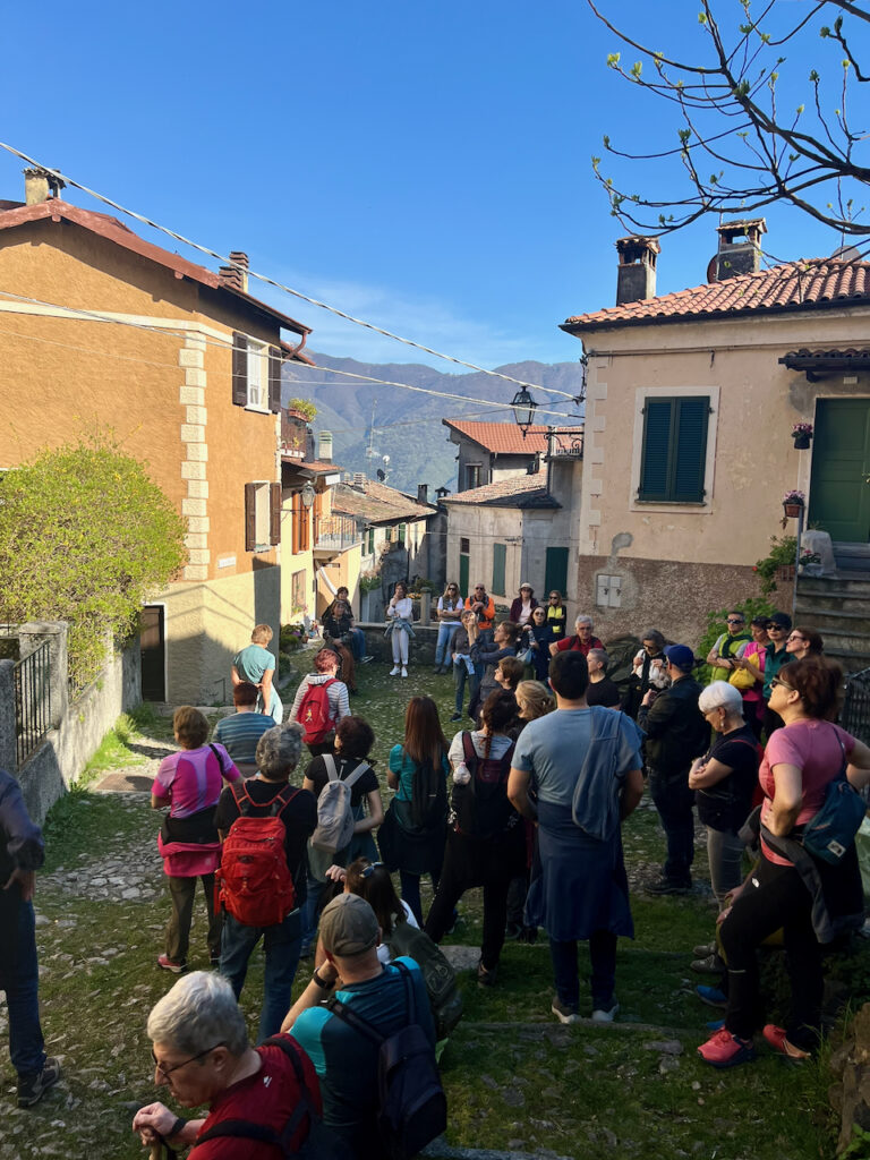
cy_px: 580
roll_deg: -0.6
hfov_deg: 53.1
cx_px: 435
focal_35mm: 26
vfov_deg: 67.3
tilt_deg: -7.1
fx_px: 871
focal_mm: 5.7
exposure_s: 1/3704
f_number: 1.5
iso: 50
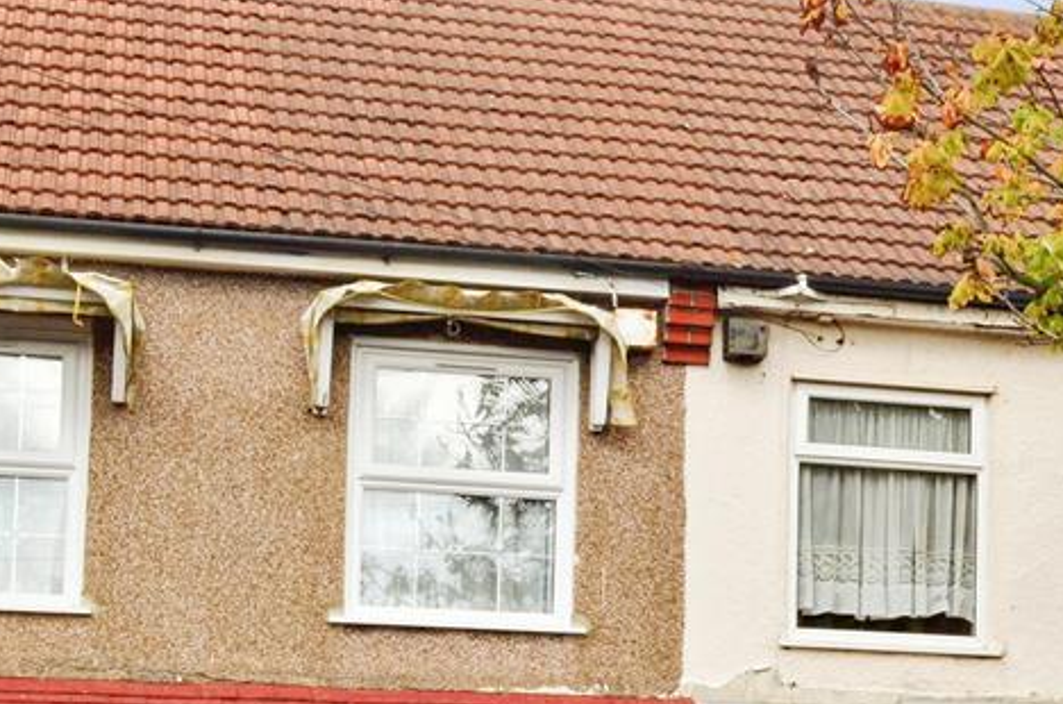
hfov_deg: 20.6
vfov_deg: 14.0
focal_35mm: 95
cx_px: 1127
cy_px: 752
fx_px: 2802
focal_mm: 29
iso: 400
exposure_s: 1/50
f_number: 22
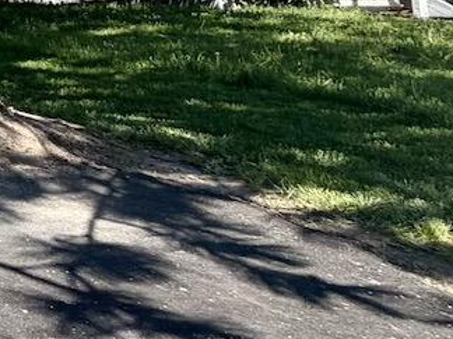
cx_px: -692
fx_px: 1086
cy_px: -173
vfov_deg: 16.2
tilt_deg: +9.2
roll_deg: -0.5
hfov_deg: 14.0
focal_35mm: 83
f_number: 2.2
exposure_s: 1/770
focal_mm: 2.22
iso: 40
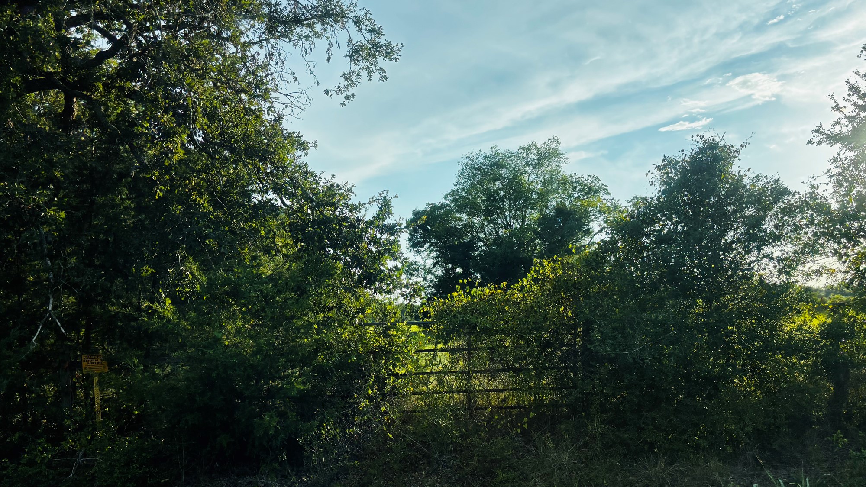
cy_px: 284
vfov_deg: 40.1
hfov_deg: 66.1
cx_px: 429
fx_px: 666
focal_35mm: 29
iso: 50
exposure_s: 1/1027
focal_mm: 5.96
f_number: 1.6
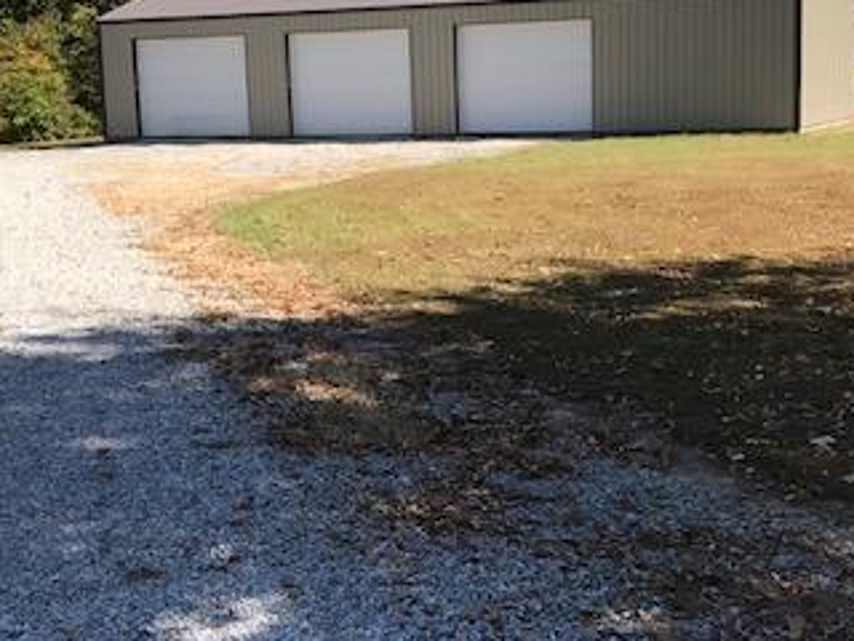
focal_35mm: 56
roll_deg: +1.7
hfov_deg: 34.3
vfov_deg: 26.1
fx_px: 1382
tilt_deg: -9.2
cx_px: 464
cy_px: 312
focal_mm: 3.99
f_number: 1.8
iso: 20
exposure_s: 1/1389
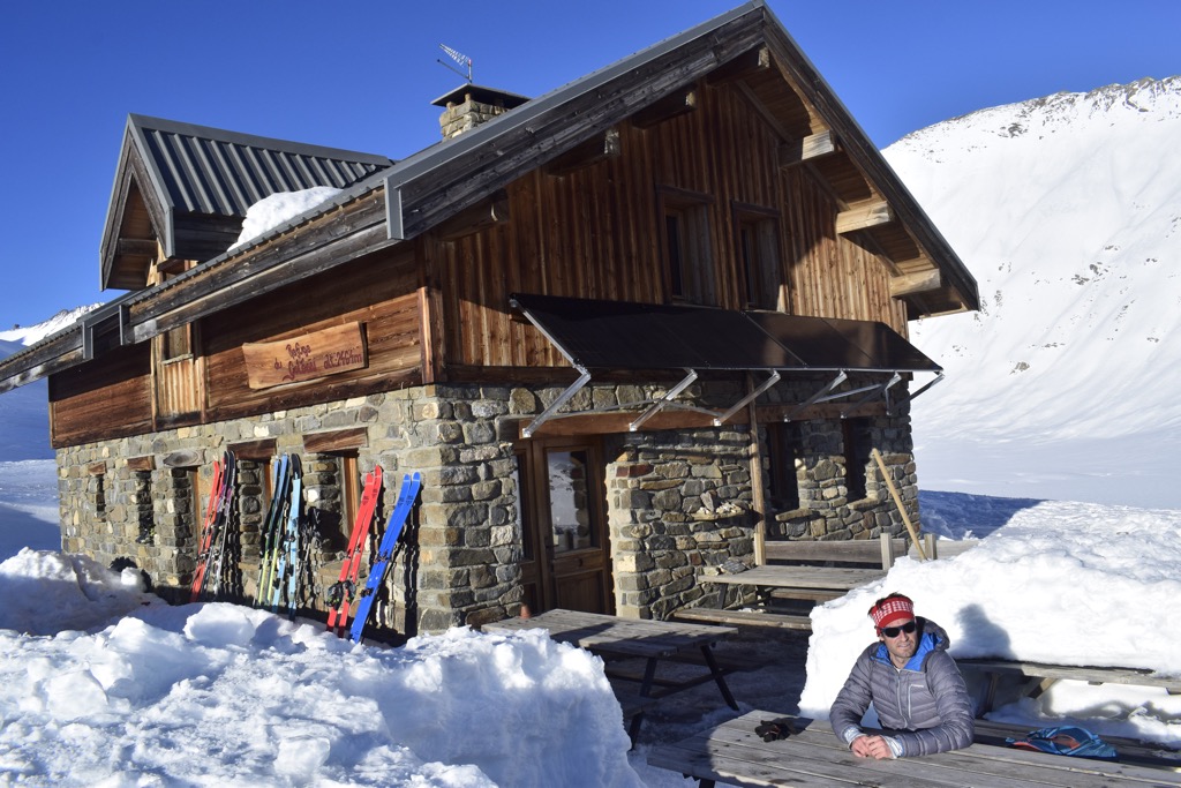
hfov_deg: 61.9
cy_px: 394
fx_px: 984
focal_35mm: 30
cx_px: 590
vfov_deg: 43.6
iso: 320
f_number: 11
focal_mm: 20
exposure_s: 1/500
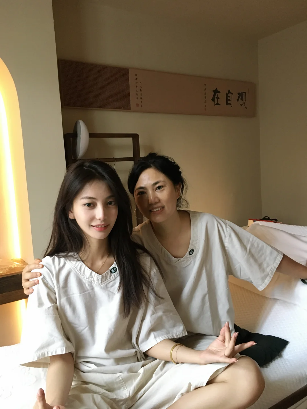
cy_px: 204
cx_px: 154
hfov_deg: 48.2
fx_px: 343
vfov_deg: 61.7
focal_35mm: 29
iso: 250
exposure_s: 1/15
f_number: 2.2
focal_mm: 4.15
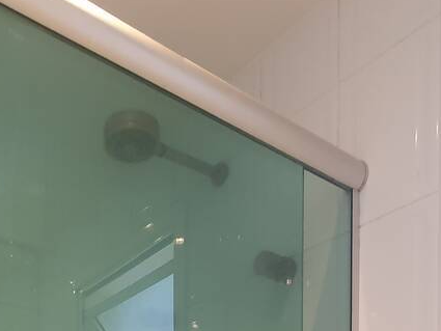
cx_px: 120
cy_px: 503
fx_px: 561
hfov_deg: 41.9
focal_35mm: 44
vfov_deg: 24.8
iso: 160
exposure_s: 1/60
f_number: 2.2
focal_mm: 1.8
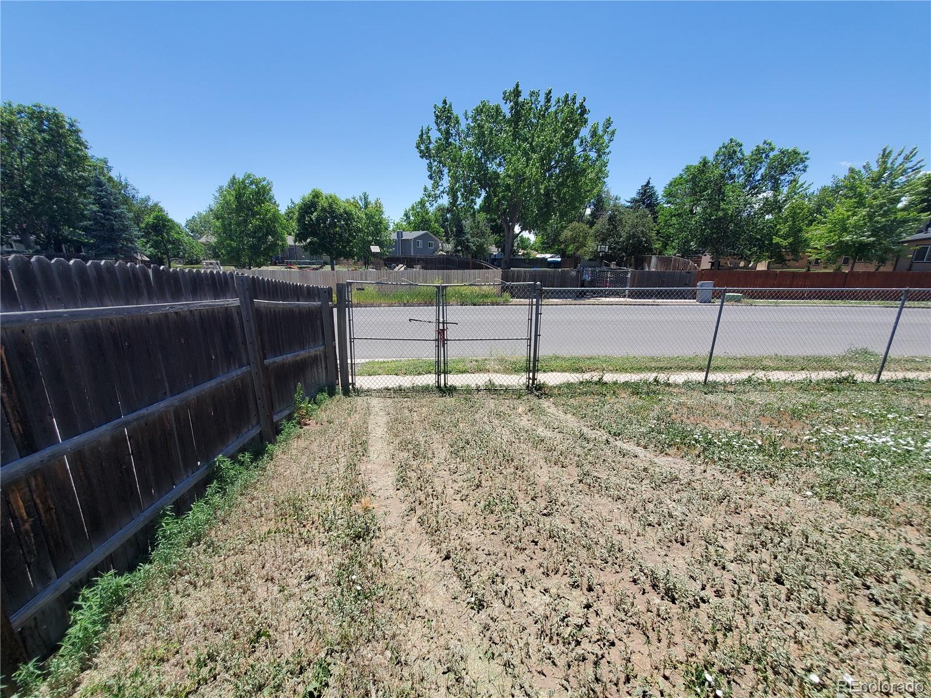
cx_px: 466
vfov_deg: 89.9
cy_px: 349
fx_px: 350
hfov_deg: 106.2
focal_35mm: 13
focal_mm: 1.8
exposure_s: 1/773
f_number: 2.2
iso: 50
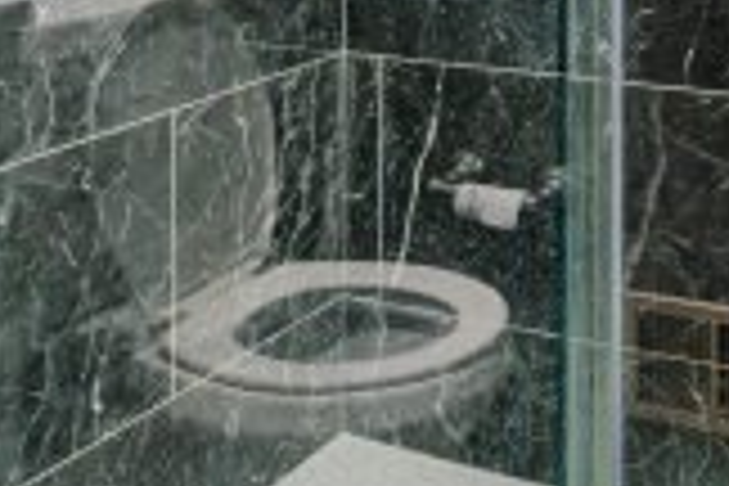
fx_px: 1316
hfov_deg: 29.5
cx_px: 670
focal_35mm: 65
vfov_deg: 18.6
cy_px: -230
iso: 100
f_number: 7.1
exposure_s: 1/13
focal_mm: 14
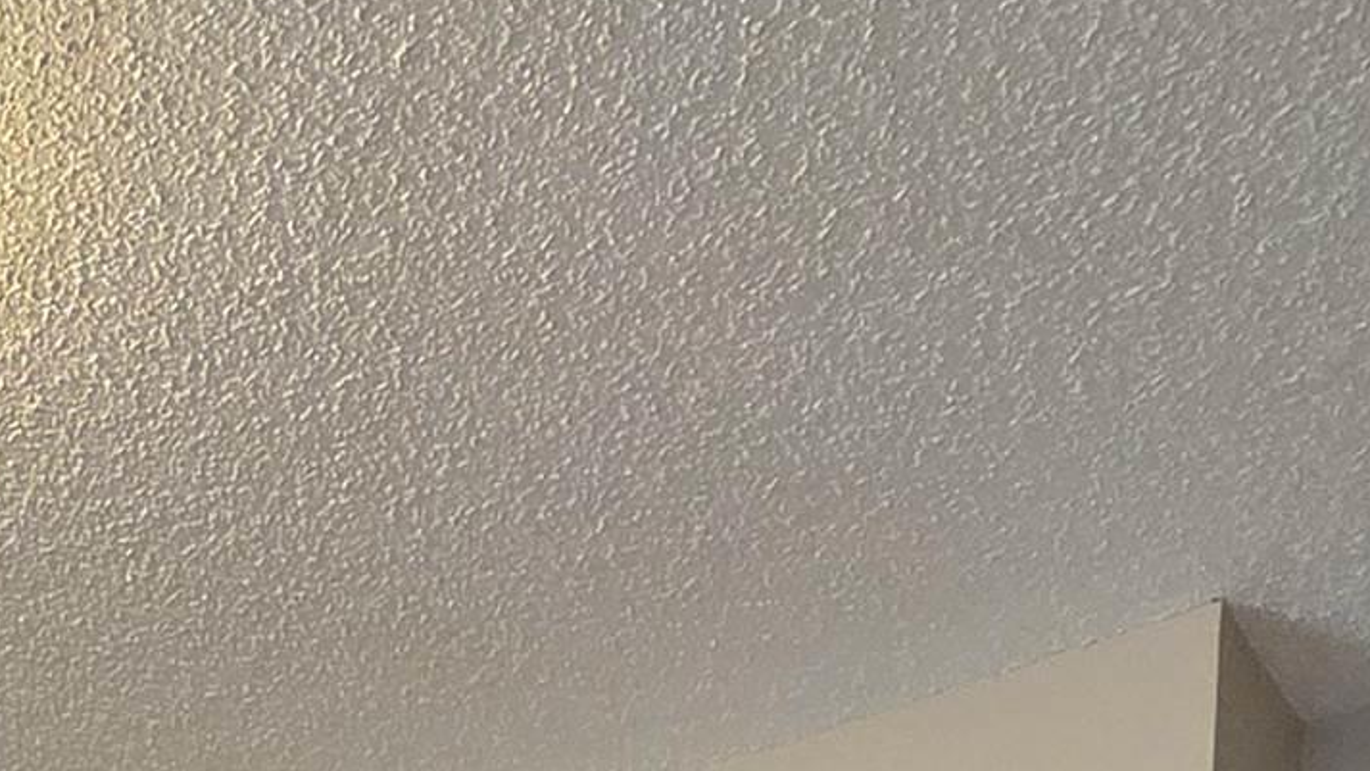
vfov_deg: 13.0
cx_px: -425
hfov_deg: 28.2
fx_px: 2216
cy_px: 2004
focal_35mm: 61
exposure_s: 1/120
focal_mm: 2.2
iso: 250
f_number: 2.2
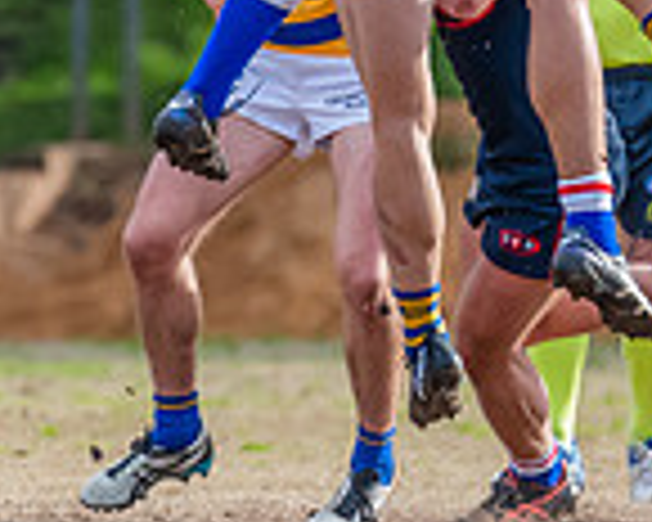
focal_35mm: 2272
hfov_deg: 0.9
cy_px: -219
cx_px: 619
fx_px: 43842
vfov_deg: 0.7
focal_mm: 460
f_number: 6.3
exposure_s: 1/1600
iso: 1400
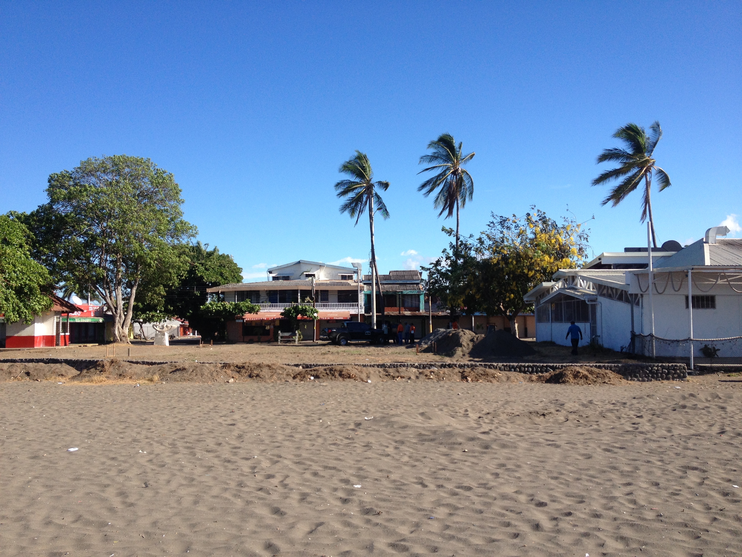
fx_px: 750
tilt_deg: +0.9
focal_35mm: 35
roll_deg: +0.5
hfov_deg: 52.6
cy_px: 278
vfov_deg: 40.7
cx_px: 371
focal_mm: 4.28
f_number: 2.4
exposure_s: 1/1453
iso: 50
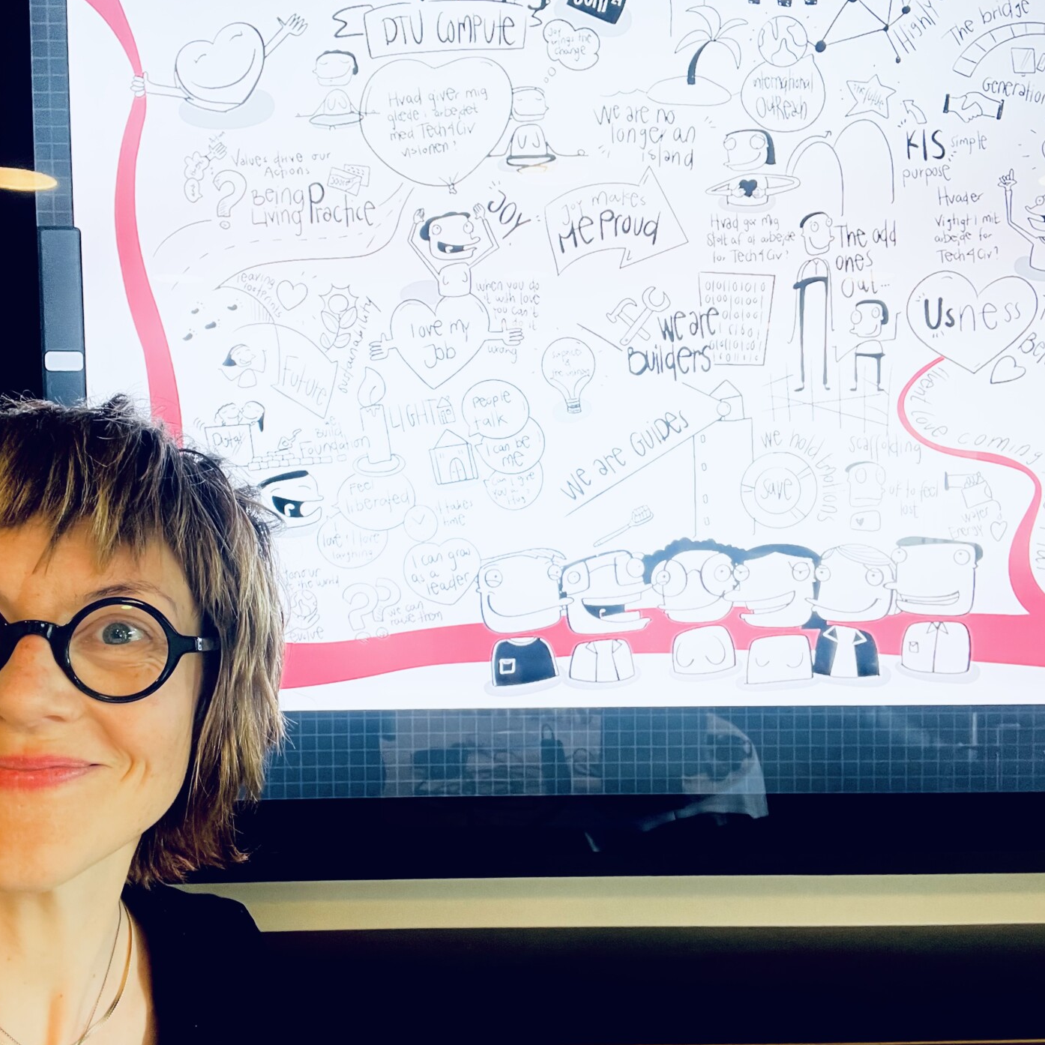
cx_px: 498
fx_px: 956
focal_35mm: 28
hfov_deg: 57.3
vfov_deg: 57.3
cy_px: 518
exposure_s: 1/50
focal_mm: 2.71
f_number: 2.2
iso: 64
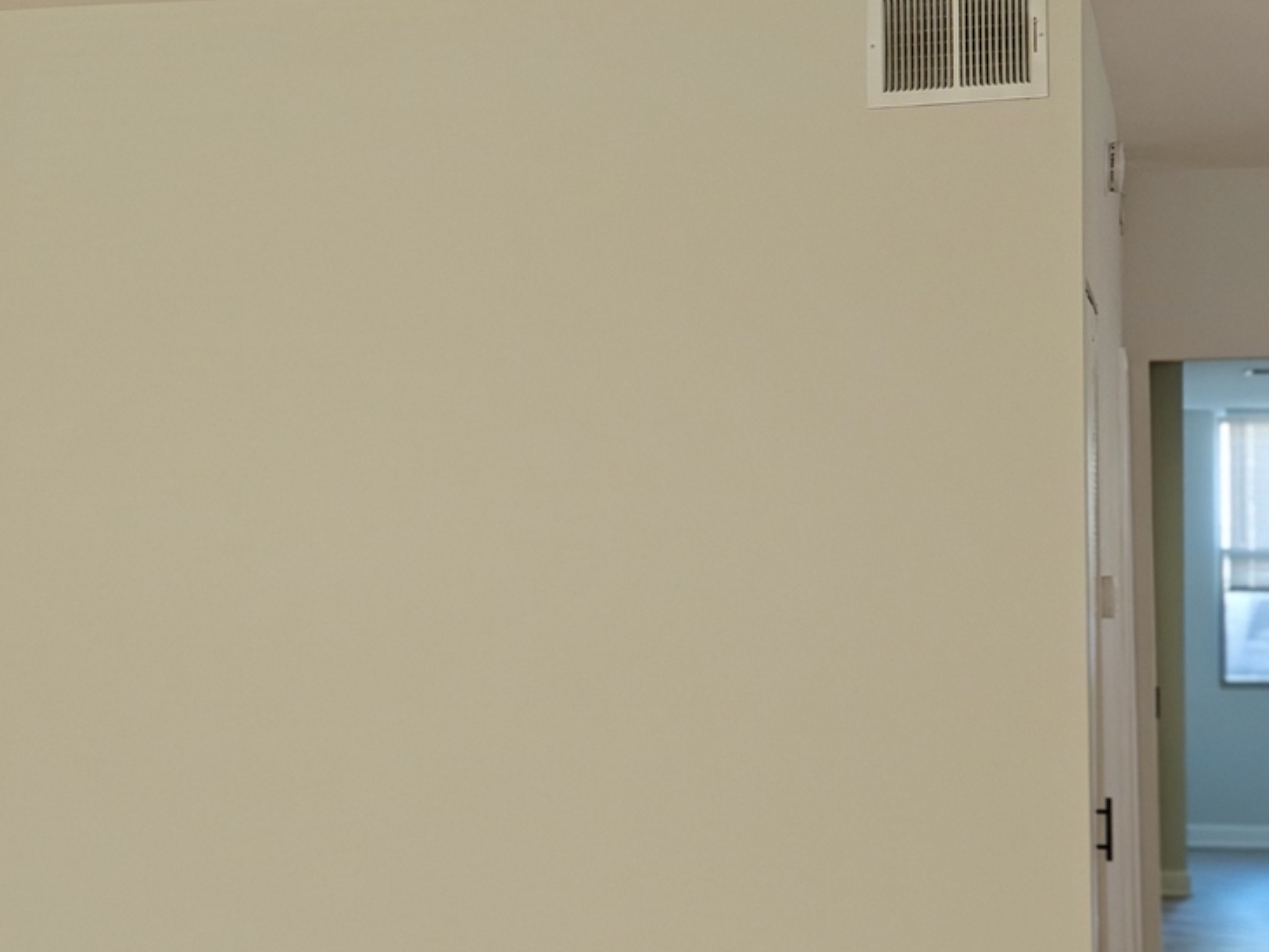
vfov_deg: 15.9
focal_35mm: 93
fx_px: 3409
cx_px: 242
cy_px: 645
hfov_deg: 20.8
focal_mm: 7.1
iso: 400
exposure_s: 1/120
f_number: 4.5
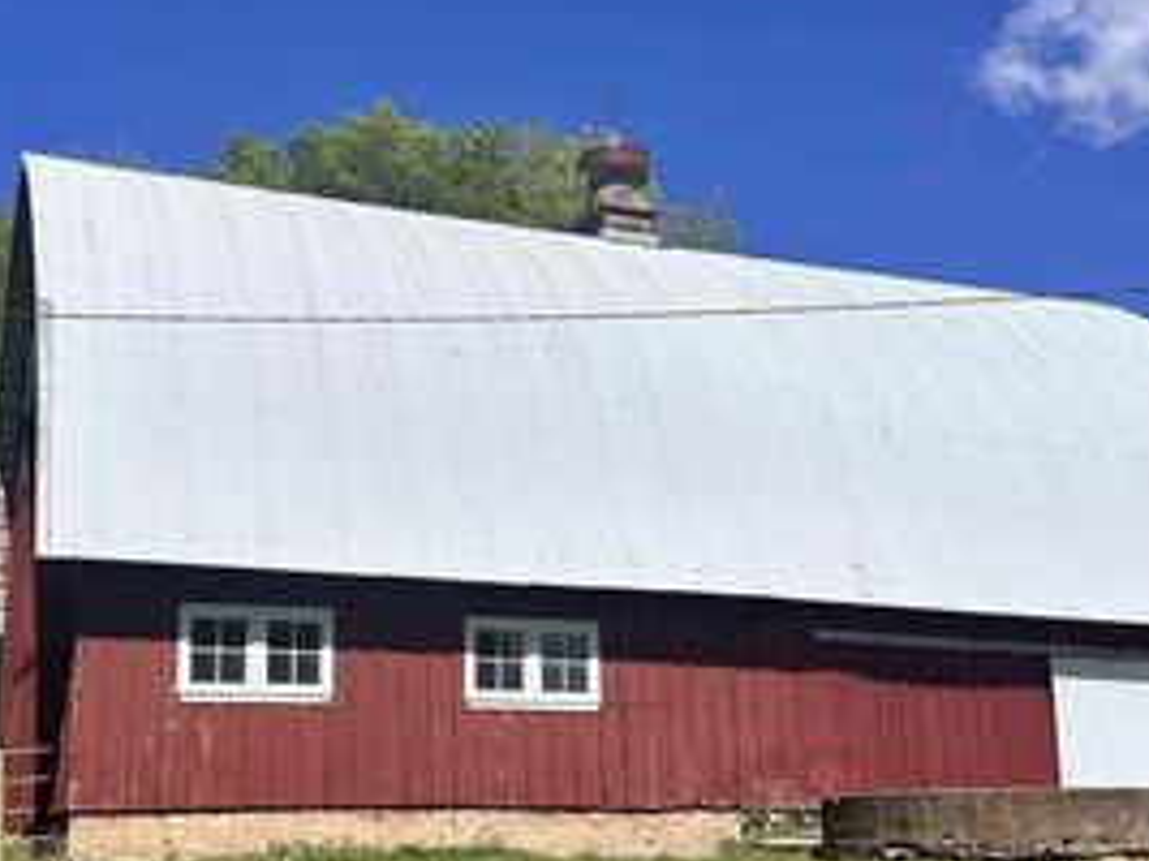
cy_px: 510
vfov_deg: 32.1
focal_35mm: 45
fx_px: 1493
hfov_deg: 41.8
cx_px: 435
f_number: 1.78
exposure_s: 1/10753
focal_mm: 6.86
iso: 80
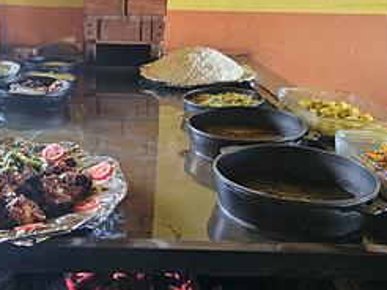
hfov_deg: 45.8
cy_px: 142
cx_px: 117
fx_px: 447
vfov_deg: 35.9
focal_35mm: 40
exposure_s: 1/100
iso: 1000
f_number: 1.7
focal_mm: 6.3
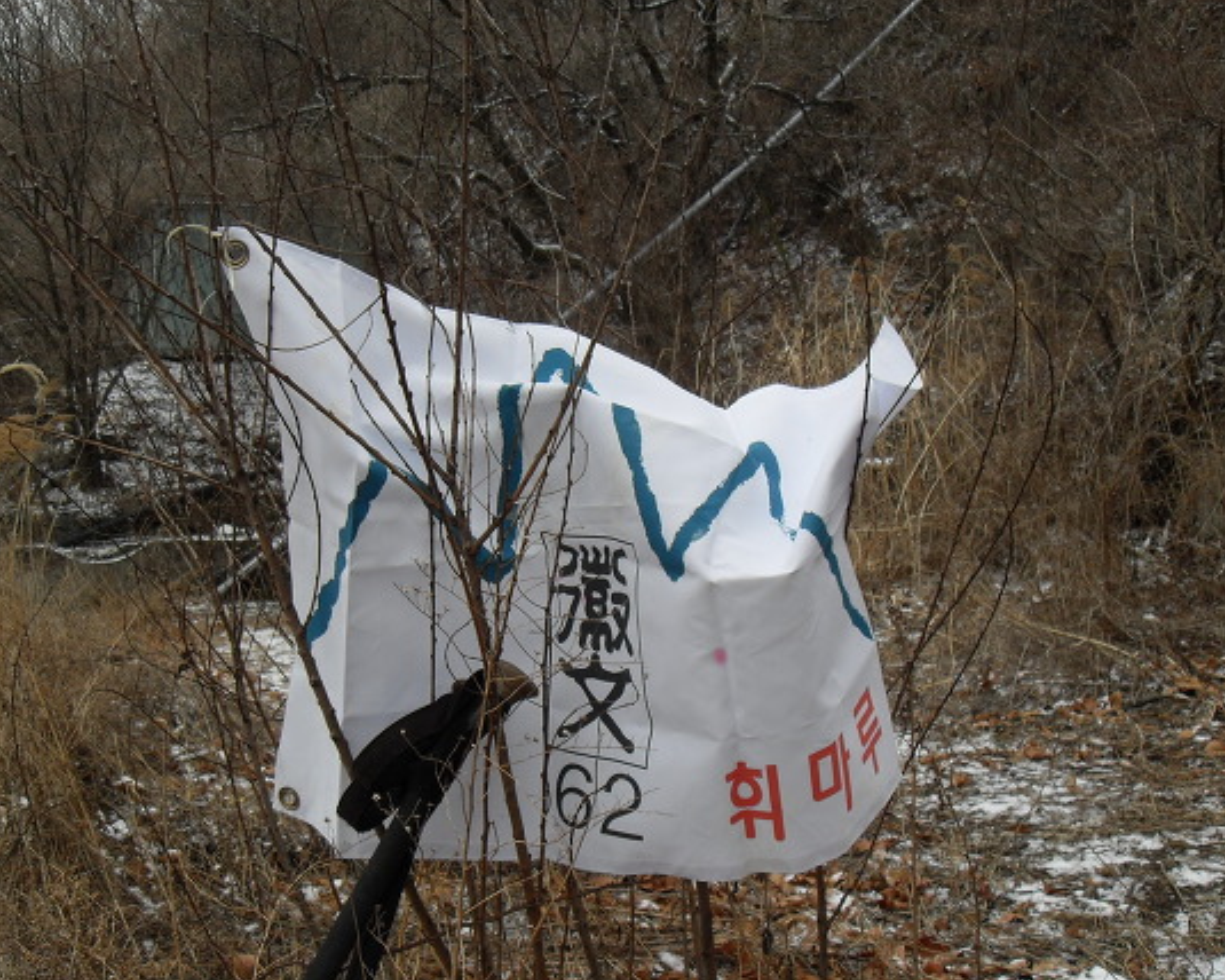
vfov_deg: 38.2
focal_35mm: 39
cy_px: 491
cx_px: 621
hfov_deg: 46.8
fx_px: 1414
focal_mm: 6.3
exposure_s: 1/250
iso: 80
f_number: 2.8
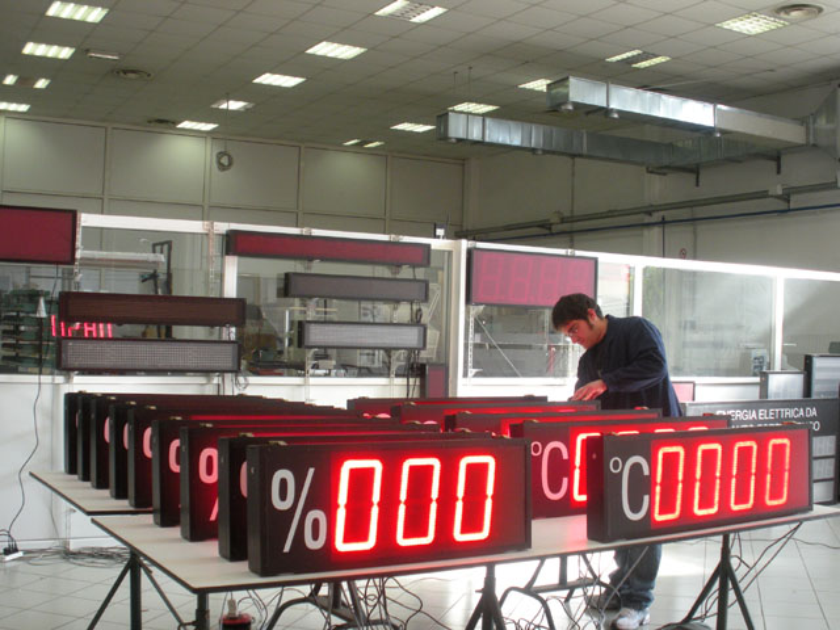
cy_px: 315
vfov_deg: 33.6
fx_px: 1043
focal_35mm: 43
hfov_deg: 43.9
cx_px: 420
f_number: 4
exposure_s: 1/59.8
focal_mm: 7.7
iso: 213
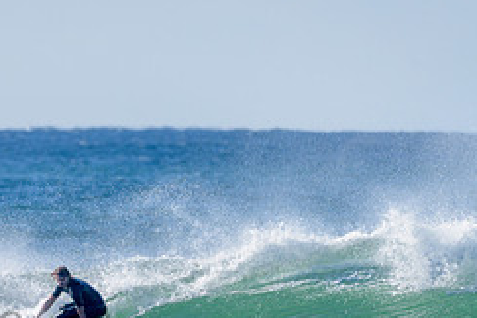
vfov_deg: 1.1
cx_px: 87
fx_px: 16124
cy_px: 325
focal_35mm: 1217
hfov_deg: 1.7
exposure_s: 1/2000
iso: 200
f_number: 5.6
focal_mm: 500
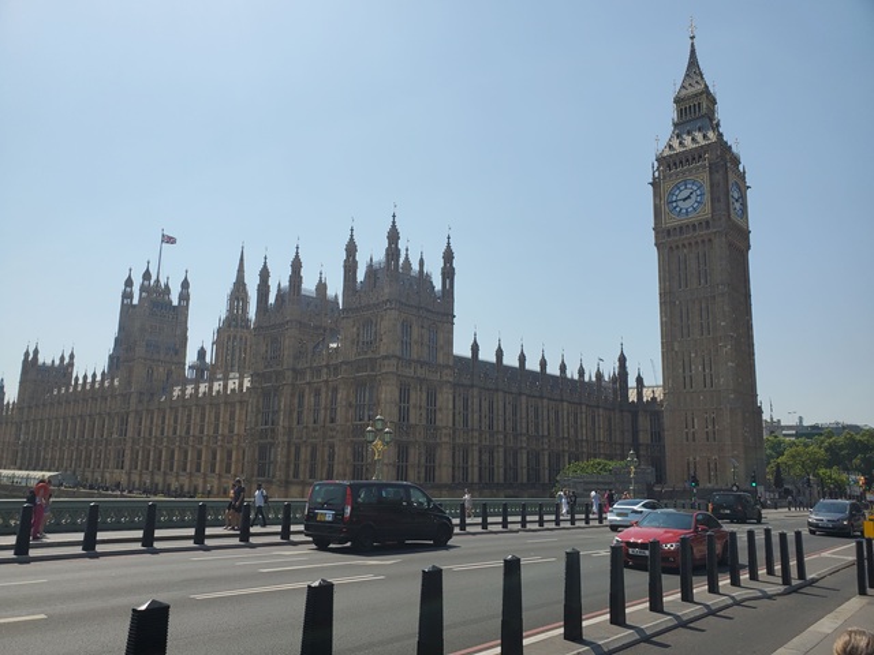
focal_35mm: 26
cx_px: 437
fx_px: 656
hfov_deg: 67.3
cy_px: 328
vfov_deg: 53.1
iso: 50
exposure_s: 1/2308
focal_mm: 4.3
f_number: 2.4
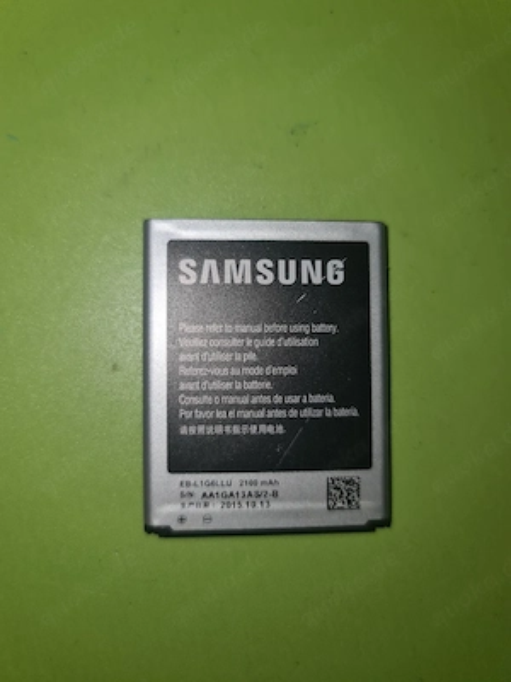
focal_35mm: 25
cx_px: 256
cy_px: 341
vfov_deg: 69.4
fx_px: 492
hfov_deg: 54.9
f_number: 1.8
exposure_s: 1/100
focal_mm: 7
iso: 50
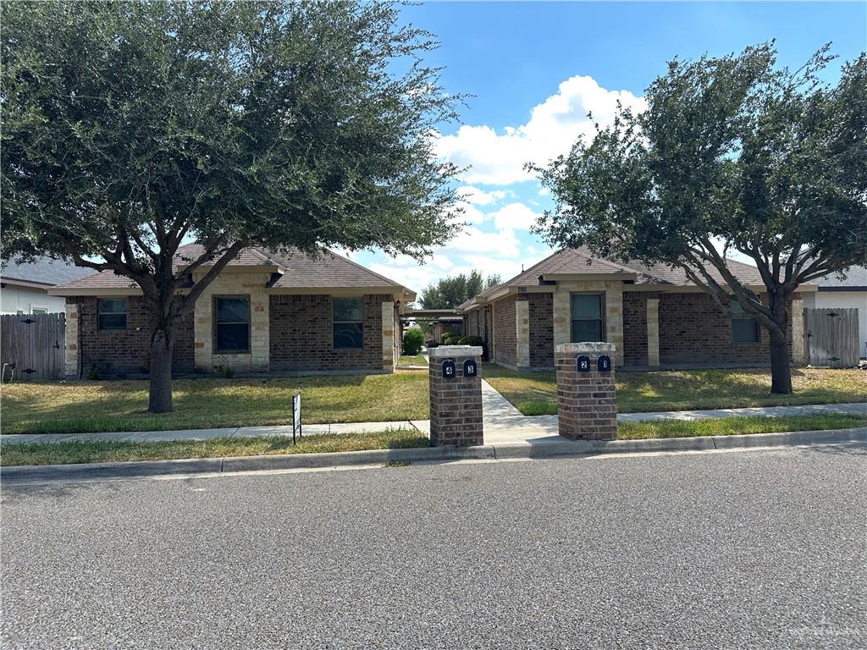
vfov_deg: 56.8
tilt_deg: +1.3
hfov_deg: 71.6
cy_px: 325
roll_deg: +0.4
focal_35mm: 24
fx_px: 601
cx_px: 434
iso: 80
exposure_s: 1/816
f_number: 1.78
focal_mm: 6.86
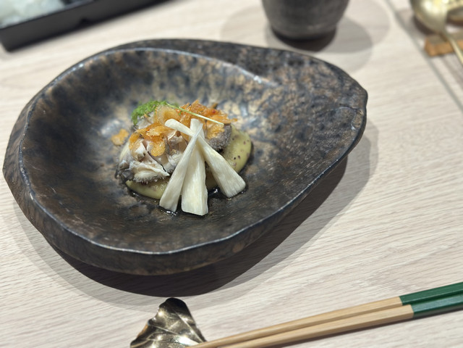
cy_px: 174
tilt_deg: -49.0
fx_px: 642
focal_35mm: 48
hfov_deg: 39.7
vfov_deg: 30.3
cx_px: 232
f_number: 1.78
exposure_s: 1/60
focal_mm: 6.86
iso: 250
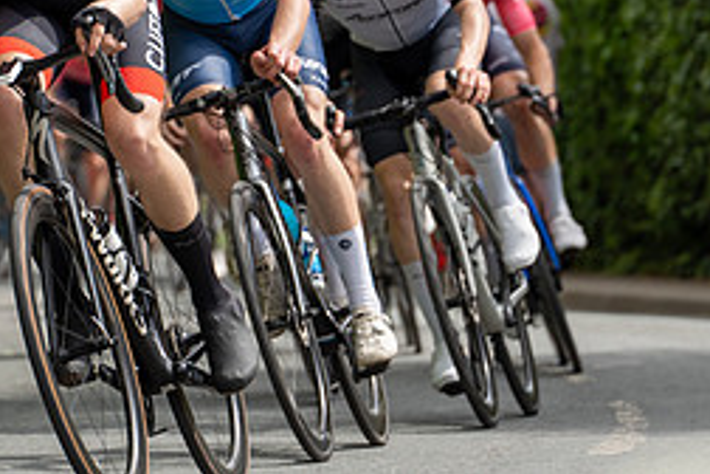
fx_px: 7395
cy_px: -69
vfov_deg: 3.7
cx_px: 110
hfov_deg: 5.5
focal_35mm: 375
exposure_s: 1/640
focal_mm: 163
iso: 100
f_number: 4
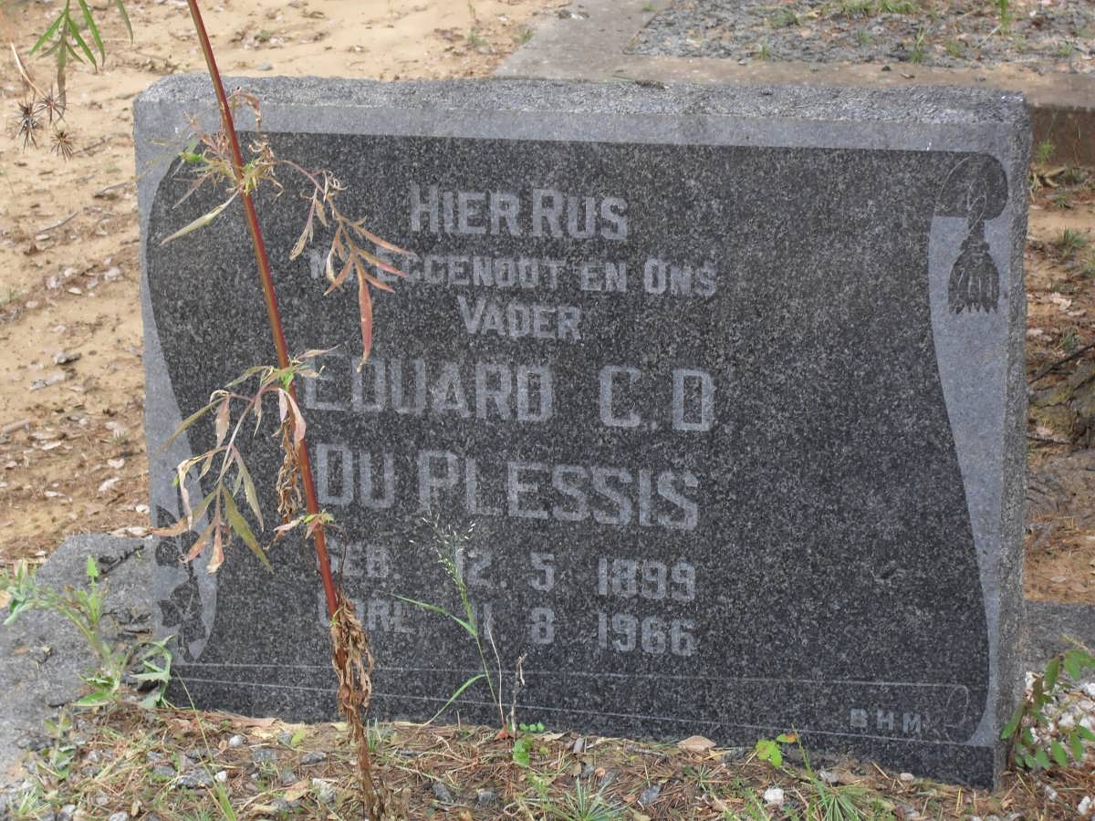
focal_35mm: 89
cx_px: 548
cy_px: 410
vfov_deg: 16.6
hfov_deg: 22.0
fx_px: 2815
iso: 100
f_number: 5.5
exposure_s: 1/60
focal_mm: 15.7
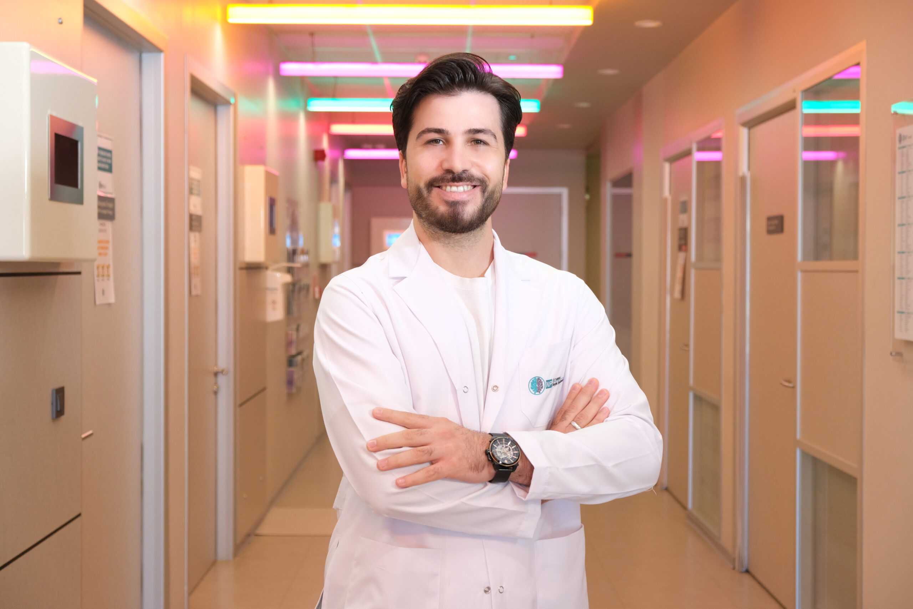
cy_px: 304
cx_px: 456
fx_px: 1293
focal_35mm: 51
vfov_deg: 26.5
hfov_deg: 38.9
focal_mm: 34.3
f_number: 4
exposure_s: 1/50
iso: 1000
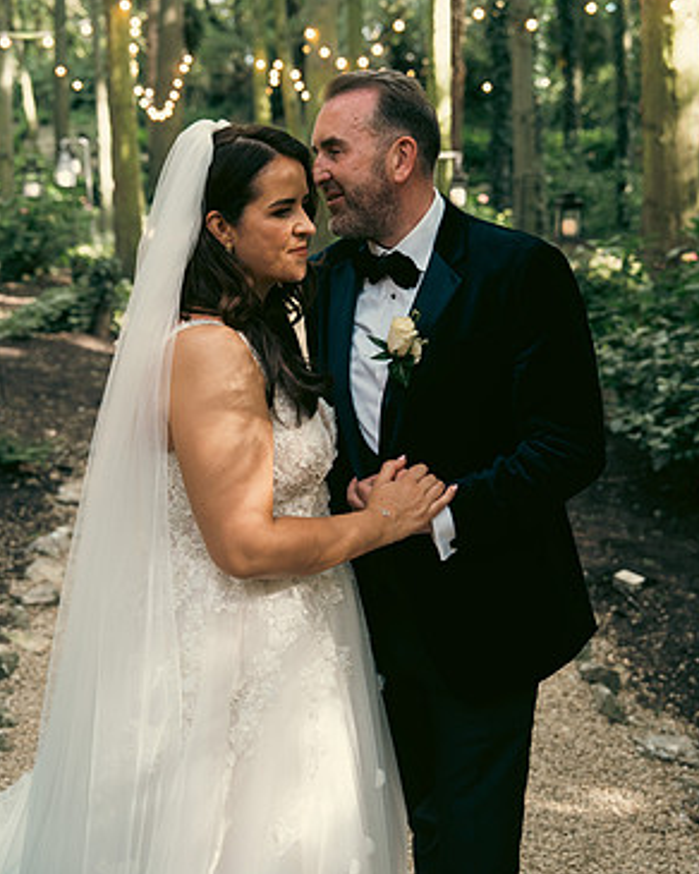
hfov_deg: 29.1
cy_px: 366
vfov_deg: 35.9
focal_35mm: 52
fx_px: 1345
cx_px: 354
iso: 800
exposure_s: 1/250
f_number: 3.5
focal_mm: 45
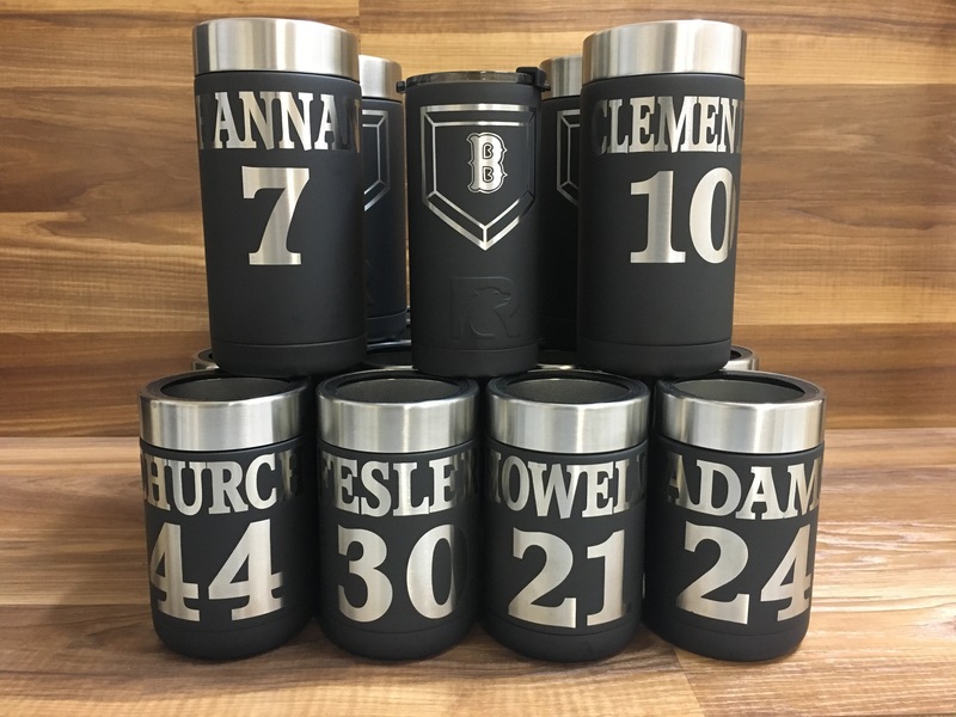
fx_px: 801
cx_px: 478
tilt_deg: -12.3
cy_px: 358
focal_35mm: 29
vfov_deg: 48.2
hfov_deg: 61.7
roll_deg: -0.2
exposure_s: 1/20
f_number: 2.2
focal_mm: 4.15
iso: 200
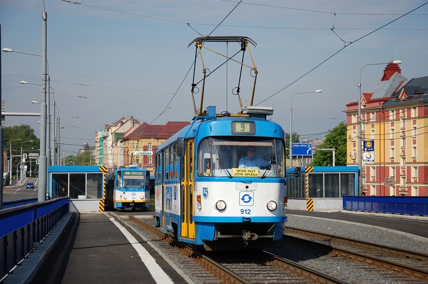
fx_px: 1033
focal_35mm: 87
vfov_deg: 15.7
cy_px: 142
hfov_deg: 23.4
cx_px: 214
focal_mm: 58
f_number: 5.3
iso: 200
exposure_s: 1/1250
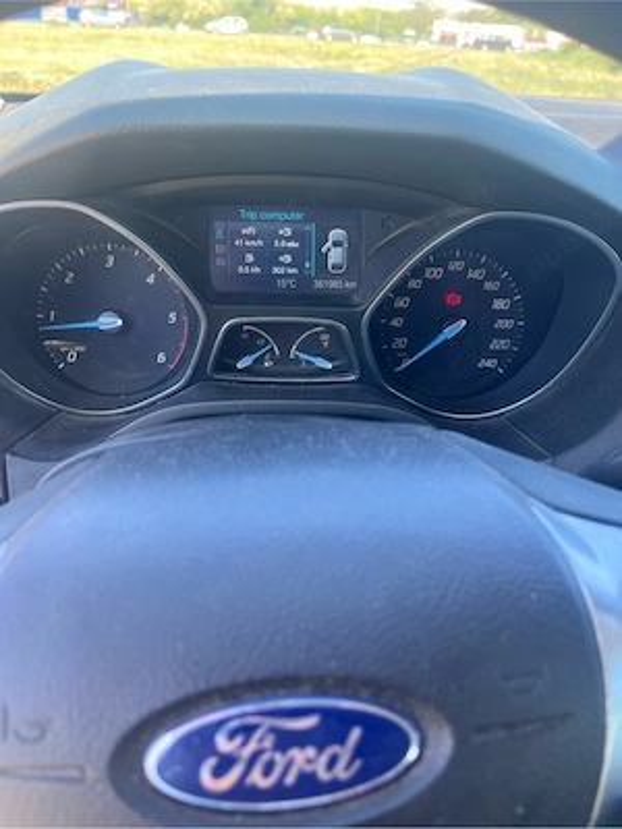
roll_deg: -4.4
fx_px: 623
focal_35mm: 26
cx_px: 311
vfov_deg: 67.3
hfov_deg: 53.1
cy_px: 414
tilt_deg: -31.2
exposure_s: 1/123
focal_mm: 5.1
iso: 64
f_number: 1.6
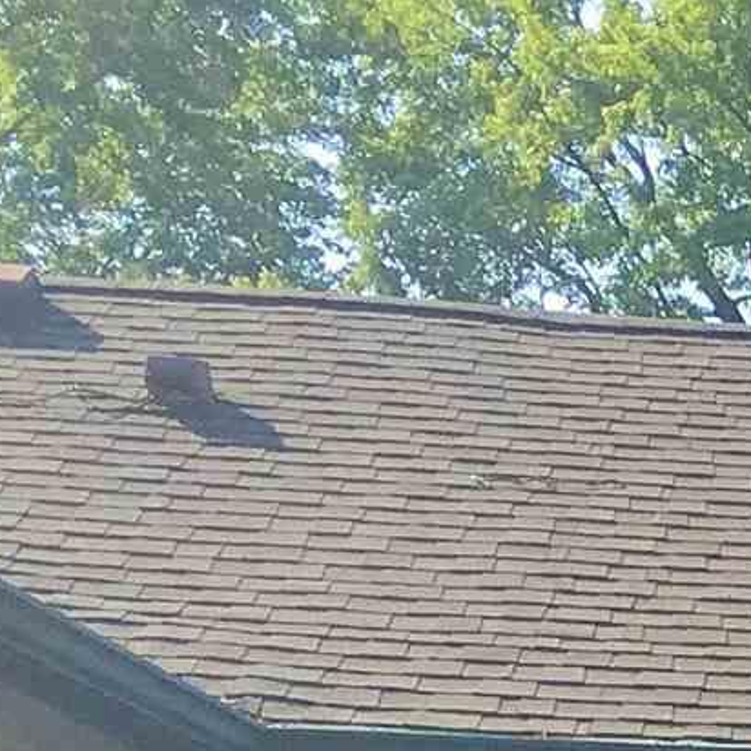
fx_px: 4688
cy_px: 1717
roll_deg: -1.8
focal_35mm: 191
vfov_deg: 8.5
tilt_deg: -3.1
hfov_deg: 8.0
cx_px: 2145
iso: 25
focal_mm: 4.15
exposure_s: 1/769
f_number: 2.2
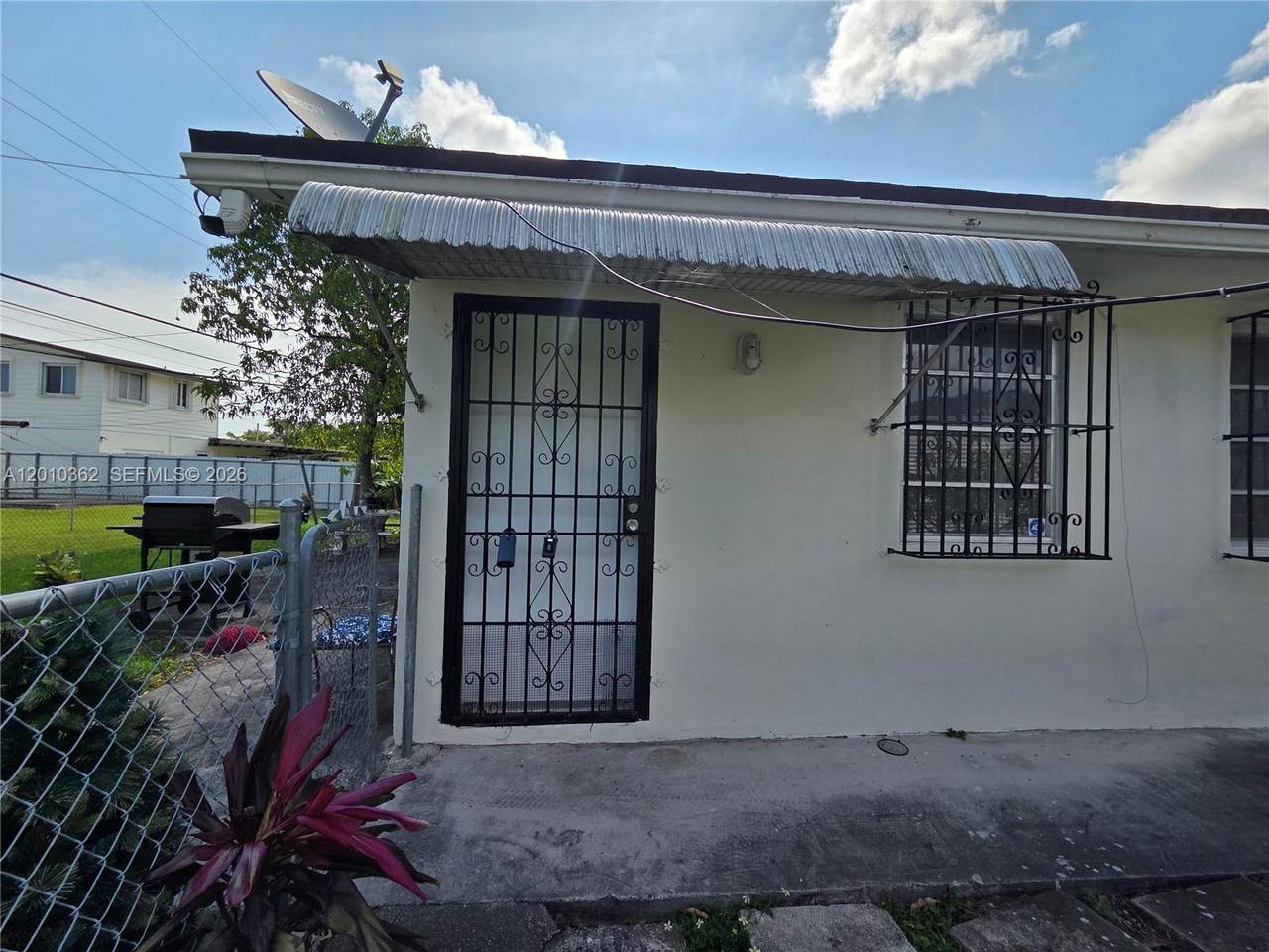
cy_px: 476
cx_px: 634
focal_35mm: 13
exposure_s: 1/2443
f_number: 2.2
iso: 50
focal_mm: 2.2
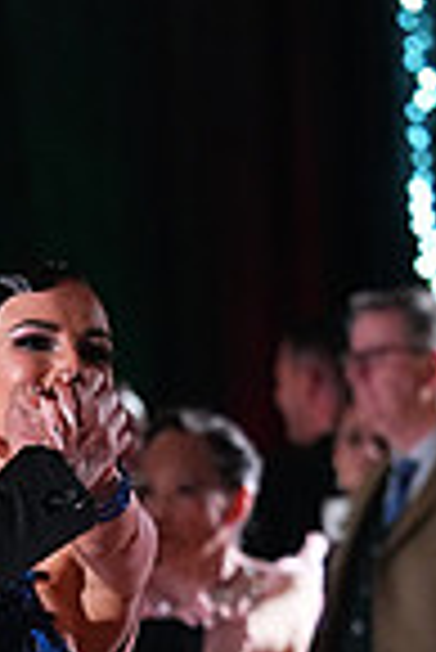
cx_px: -285
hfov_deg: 2.3
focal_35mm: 604
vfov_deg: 3.4
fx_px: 10946
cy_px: 998
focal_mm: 151
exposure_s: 1/400
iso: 6400
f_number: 4.5
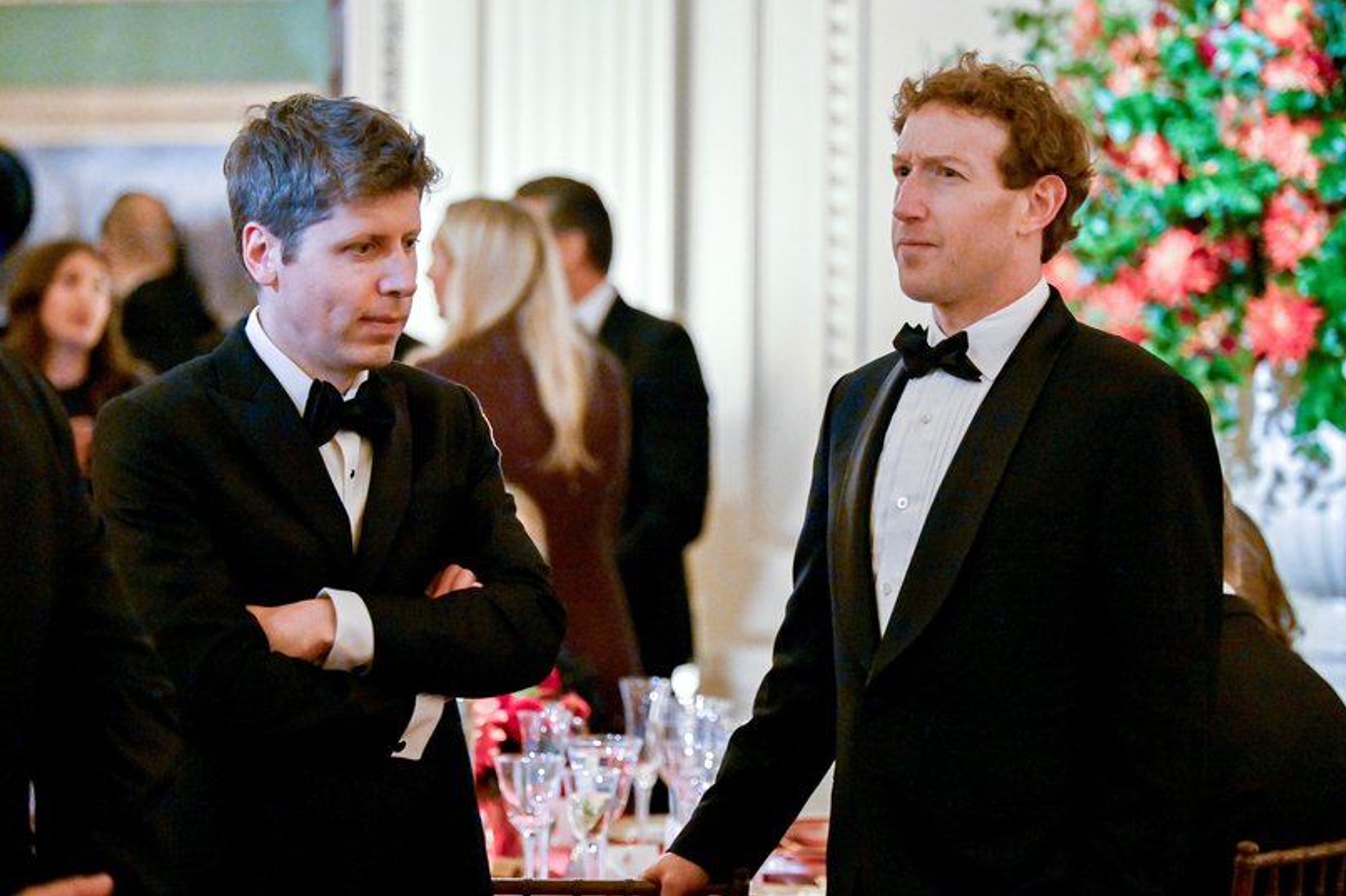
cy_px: 447
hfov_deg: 10.5
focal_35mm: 196
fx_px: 7326
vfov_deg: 7.0
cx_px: 673
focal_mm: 195
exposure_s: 1/60
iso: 6400
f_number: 2.8
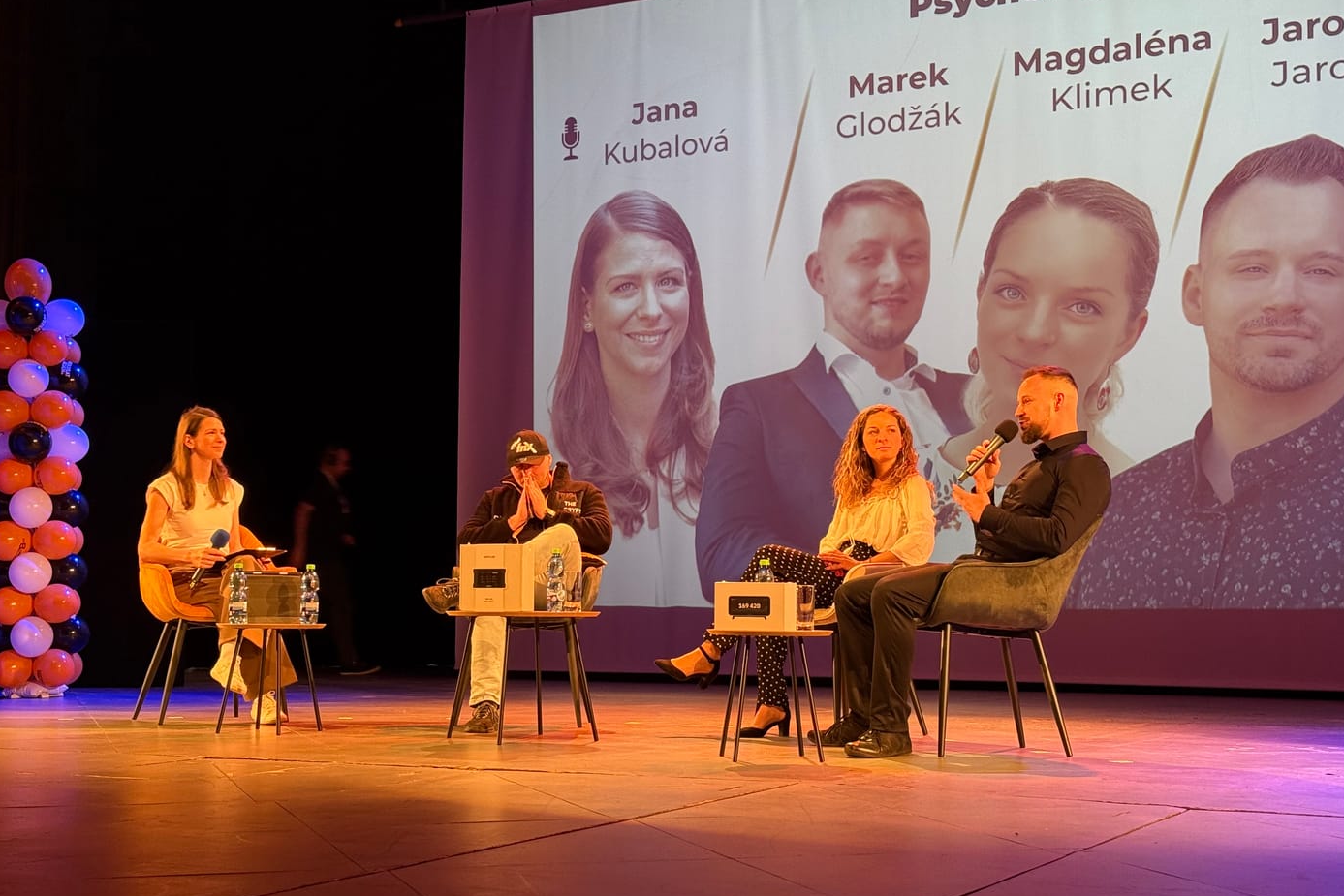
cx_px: 653
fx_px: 2016
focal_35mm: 54
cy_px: 431
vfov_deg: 25.1
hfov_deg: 36.9
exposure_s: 1/33
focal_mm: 6.76
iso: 200
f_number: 1.78
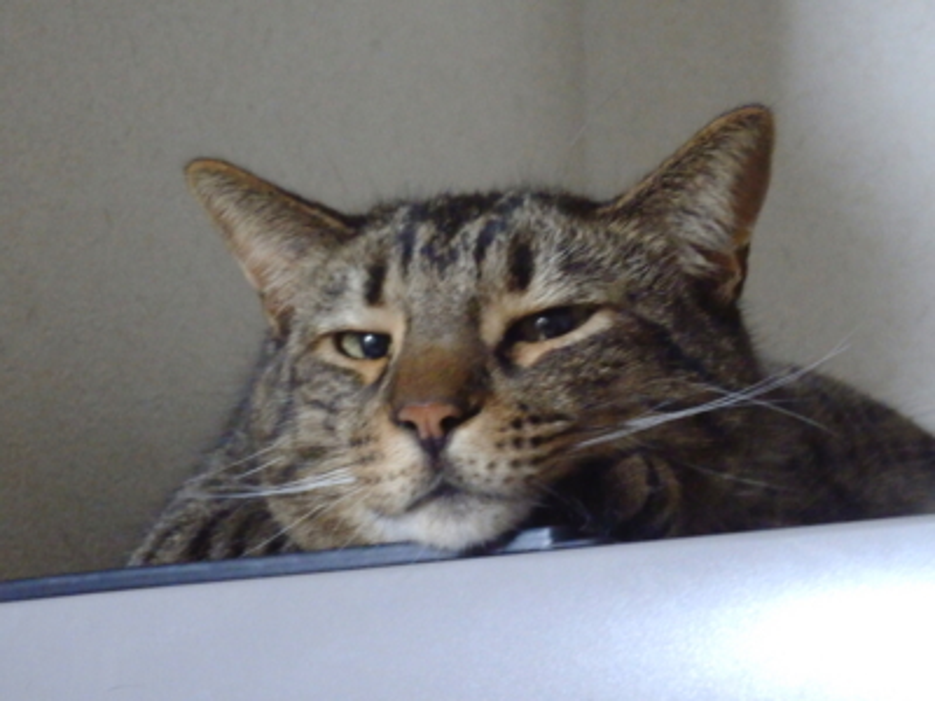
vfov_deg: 14.0
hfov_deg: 18.5
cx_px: 468
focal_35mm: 106
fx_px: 2863
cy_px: 350
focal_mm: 19
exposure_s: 1/13
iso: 1600
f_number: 5
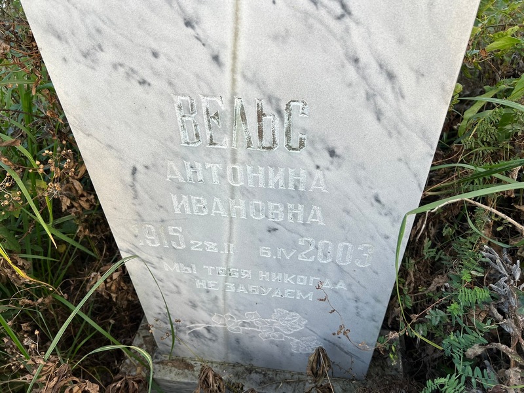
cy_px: 196
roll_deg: -1.0
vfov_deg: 53.1
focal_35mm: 26
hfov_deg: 67.3
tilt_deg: -41.3
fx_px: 394
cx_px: 262
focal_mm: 5.7
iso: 40
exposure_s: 1/288
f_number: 1.5
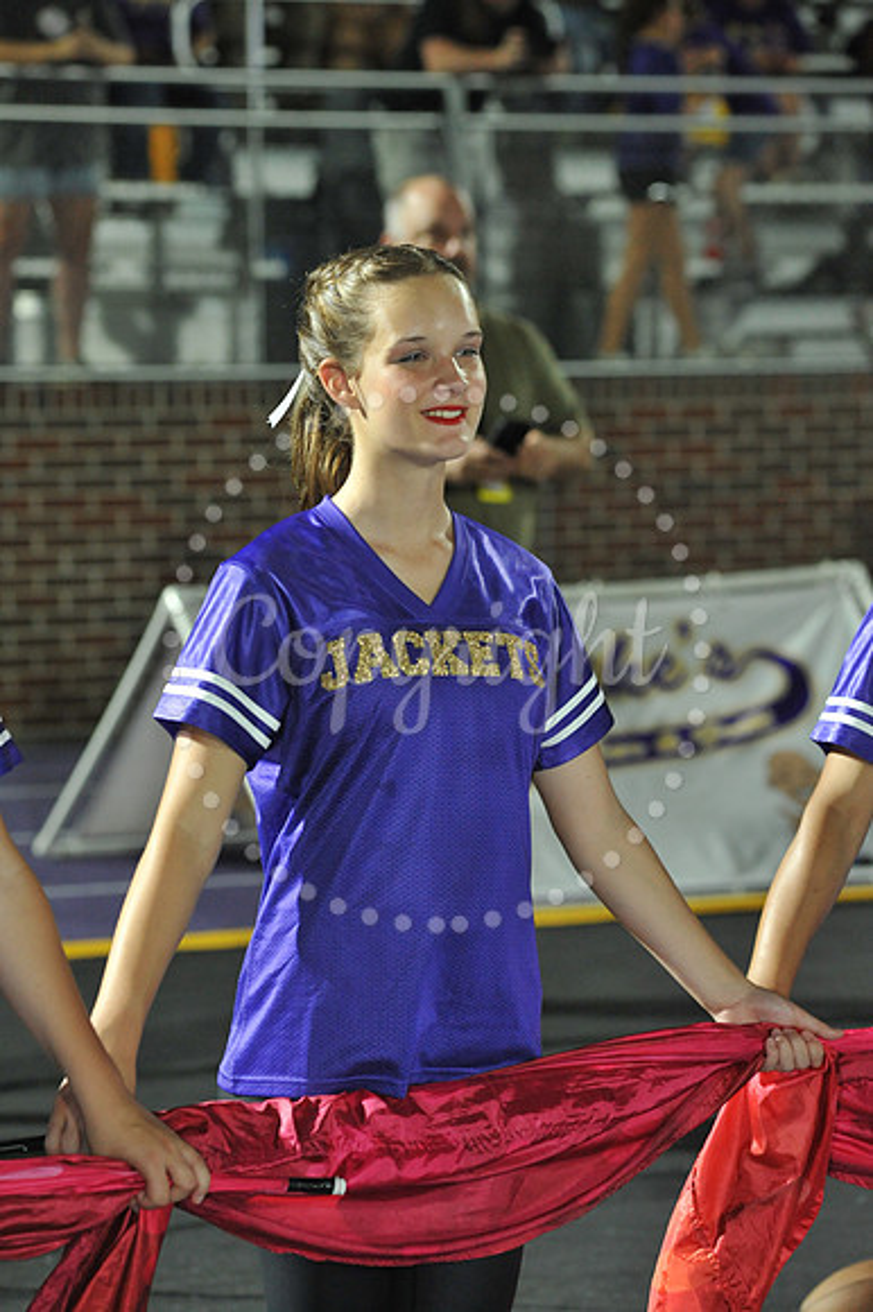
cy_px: 656
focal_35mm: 135
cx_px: 436
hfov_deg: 10.1
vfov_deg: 15.2
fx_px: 4916
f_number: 5.6
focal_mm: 135
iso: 4000
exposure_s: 1/250
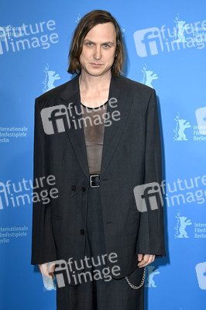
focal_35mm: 62
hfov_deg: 21.9
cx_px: 103
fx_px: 533
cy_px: 155
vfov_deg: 32.4
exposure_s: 1/200
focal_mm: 62
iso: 800
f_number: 5
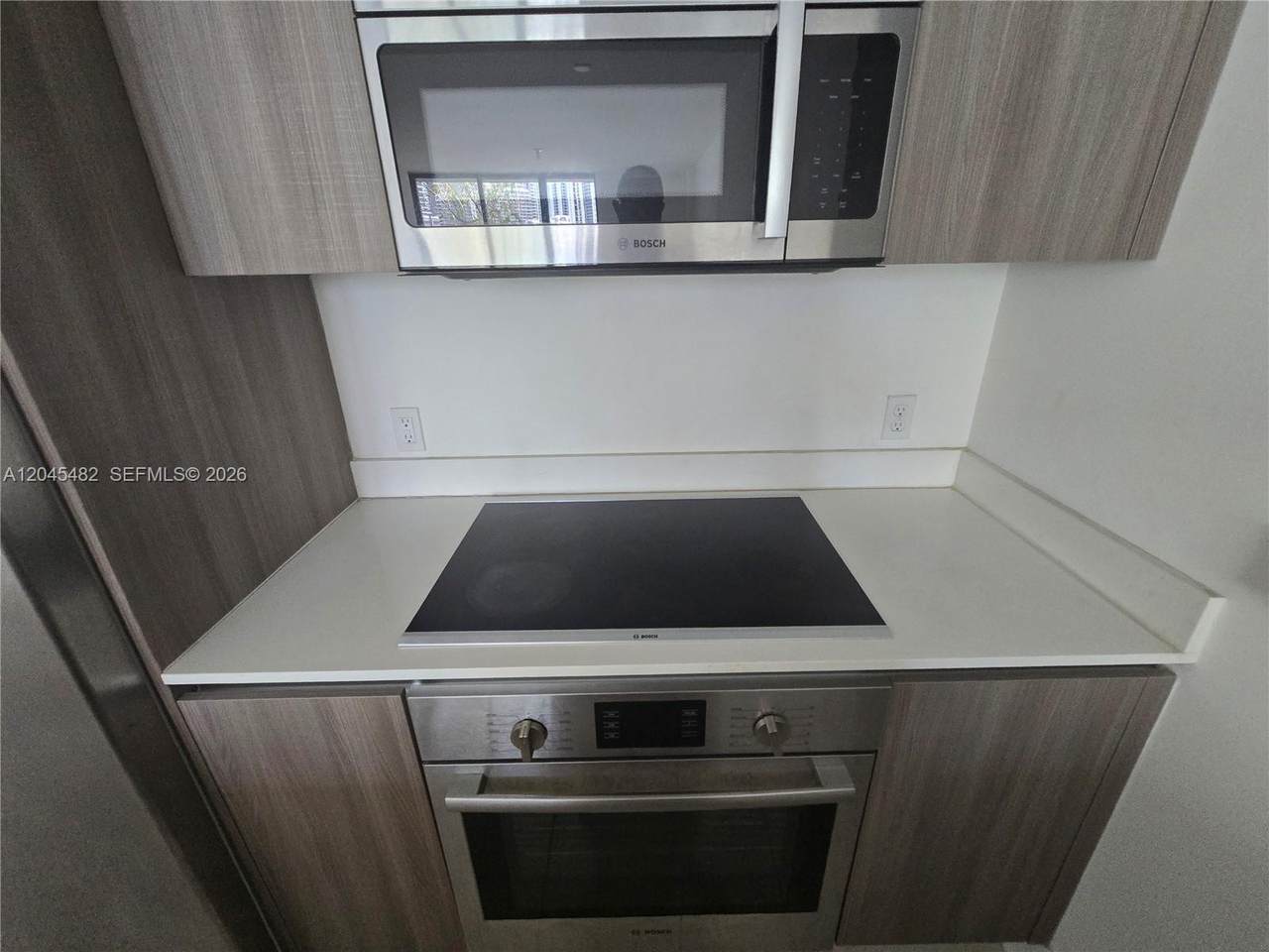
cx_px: 634
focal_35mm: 13
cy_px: 476
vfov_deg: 89.9
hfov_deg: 106.2
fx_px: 477
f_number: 2.2
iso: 320
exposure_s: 1/60
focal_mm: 2.2
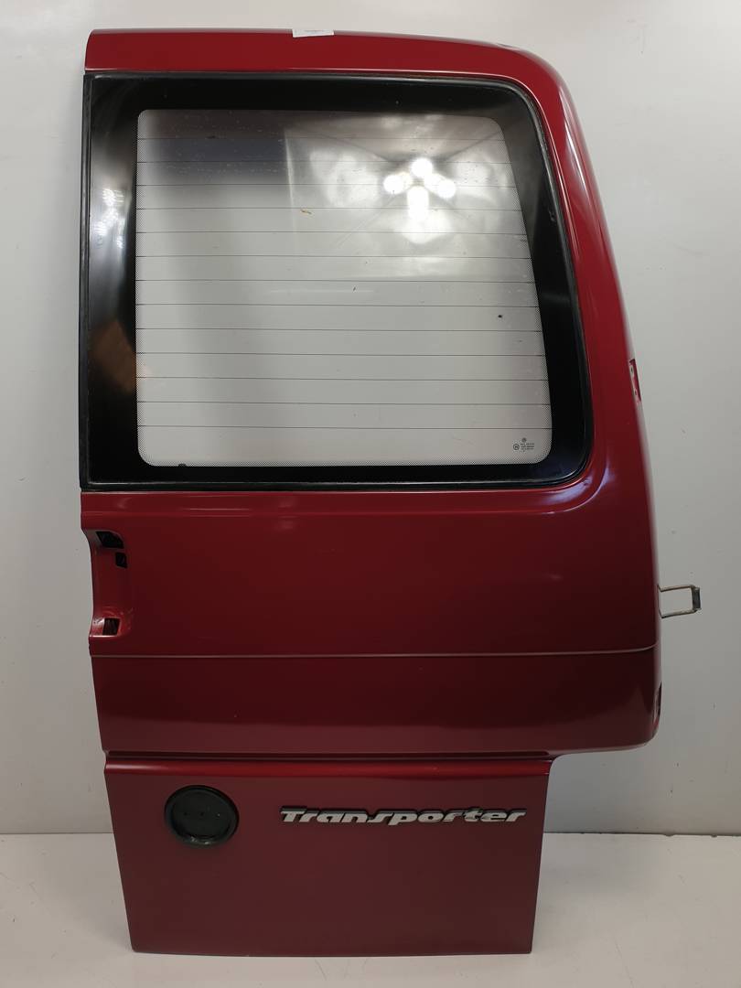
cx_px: 370
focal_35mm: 26
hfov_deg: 53.1
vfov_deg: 67.3
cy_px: 494
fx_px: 742
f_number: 2.4
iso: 50
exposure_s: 1/168
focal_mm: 4.3
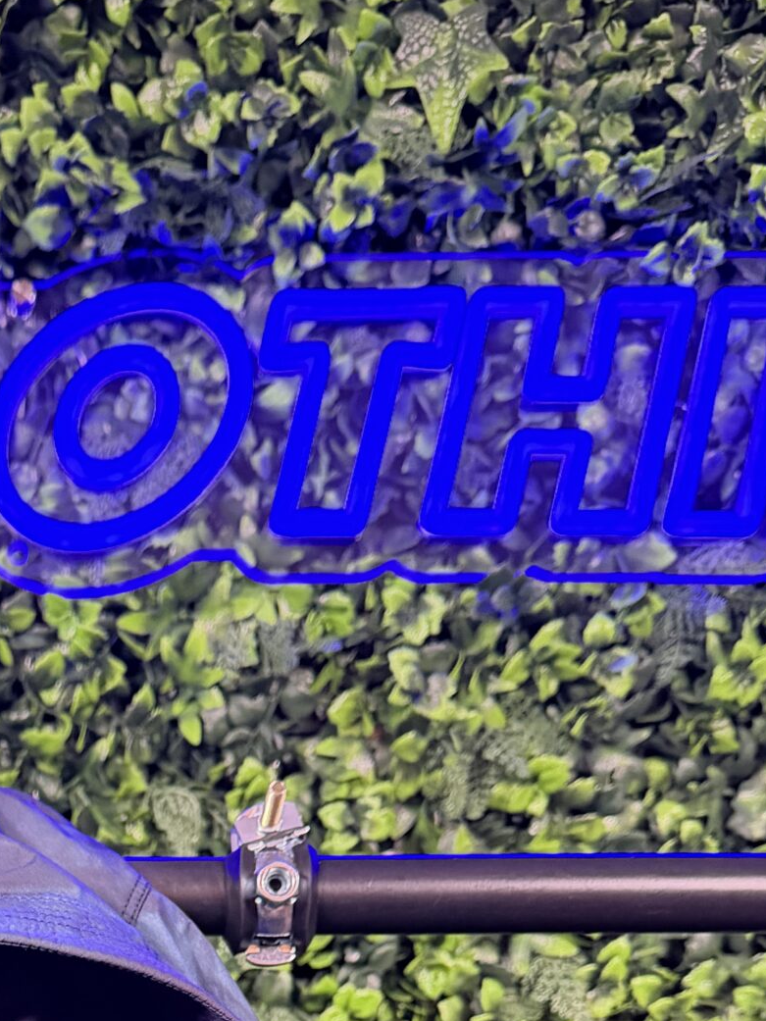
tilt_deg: -0.4
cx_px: -21
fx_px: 1740
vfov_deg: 29.1
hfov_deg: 23.6
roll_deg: -0.8
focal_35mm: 59
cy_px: 1158
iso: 800
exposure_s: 1/36
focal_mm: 6.76
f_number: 1.78
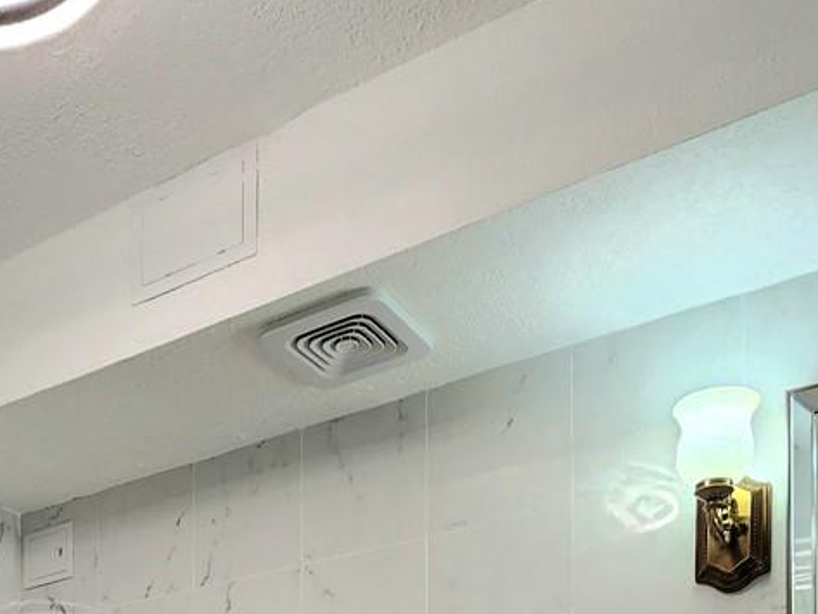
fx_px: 1040
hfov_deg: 41.9
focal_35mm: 44
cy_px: 934
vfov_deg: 24.8
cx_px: 228
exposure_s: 1/60.2
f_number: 2.2
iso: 64
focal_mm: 2.2
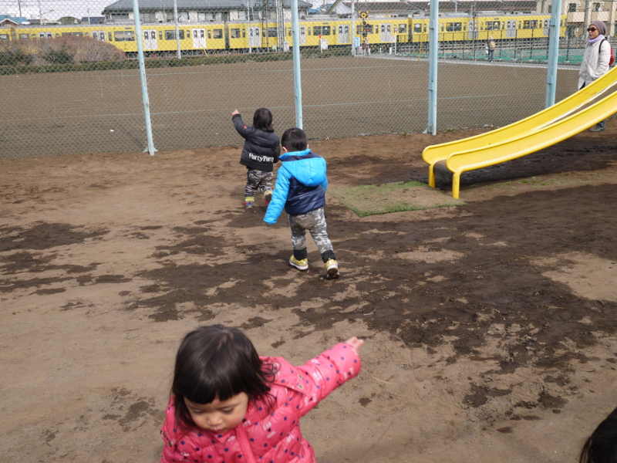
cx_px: 308
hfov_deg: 51.4
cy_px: 232
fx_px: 642
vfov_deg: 39.7
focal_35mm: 36
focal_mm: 18
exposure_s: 1/250
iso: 160
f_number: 7.1
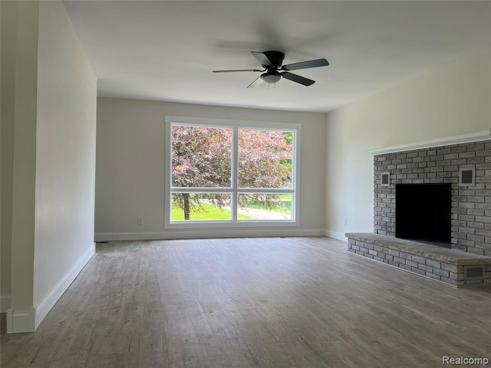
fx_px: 369
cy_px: 184
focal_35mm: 26
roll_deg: -0.1
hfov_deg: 67.3
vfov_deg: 53.1
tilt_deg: -1.4
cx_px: 246
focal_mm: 5.7
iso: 50
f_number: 1.5
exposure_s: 1/294
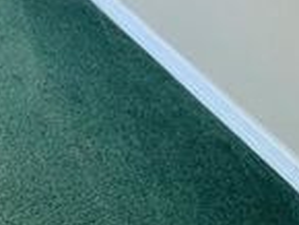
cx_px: -248
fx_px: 588
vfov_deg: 14.8
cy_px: -295
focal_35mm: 68
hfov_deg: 20.1
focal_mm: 2.22
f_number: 2.2
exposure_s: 1/120
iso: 250
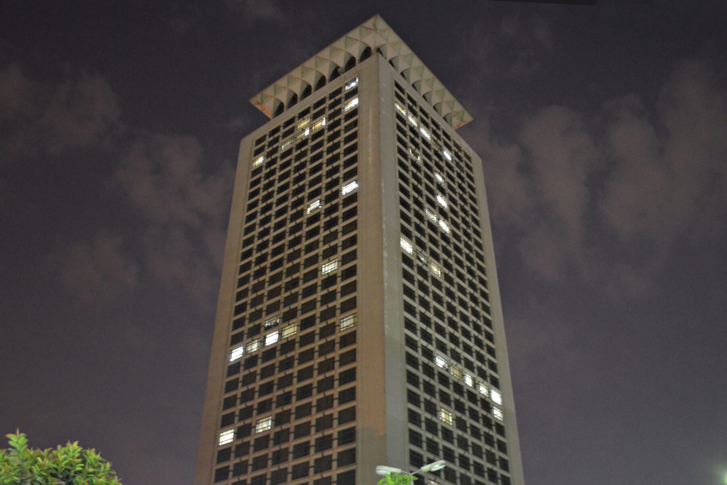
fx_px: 666
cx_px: 364
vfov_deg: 40.0
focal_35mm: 33
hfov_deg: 57.2
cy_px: 242
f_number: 3.8
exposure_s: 1/6
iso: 3200
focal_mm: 22
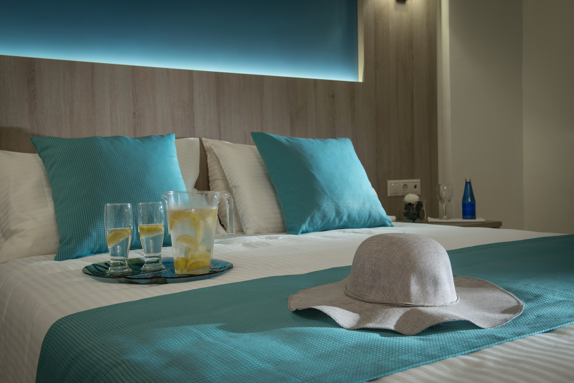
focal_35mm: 40
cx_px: 287
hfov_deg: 48.4
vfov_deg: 33.4
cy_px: 192
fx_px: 638
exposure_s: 1/5
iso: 200
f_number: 9
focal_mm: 40
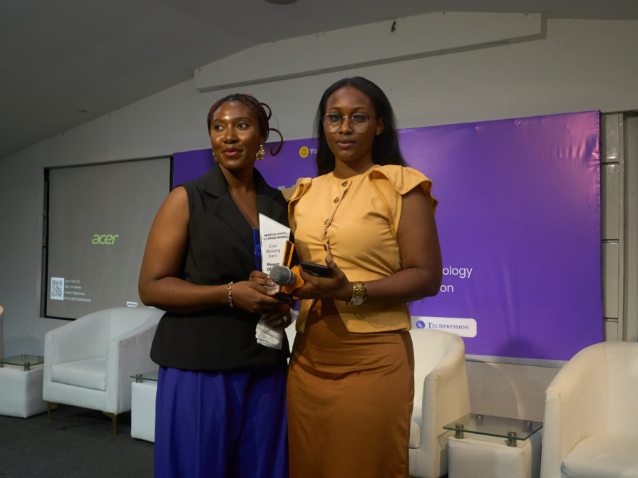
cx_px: 320
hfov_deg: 55.4
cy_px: 241
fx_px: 608
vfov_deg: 42.9
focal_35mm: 33
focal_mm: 20
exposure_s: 1/125
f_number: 5
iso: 800
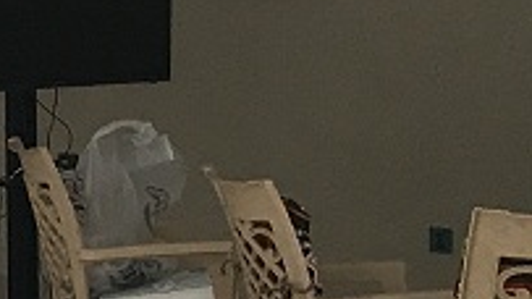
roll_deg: +1.4
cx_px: -828
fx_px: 2566
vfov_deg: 6.7
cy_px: 173
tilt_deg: -3.1
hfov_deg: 10.0
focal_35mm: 182
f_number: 1.8
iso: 25
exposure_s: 1/40
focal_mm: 3.99
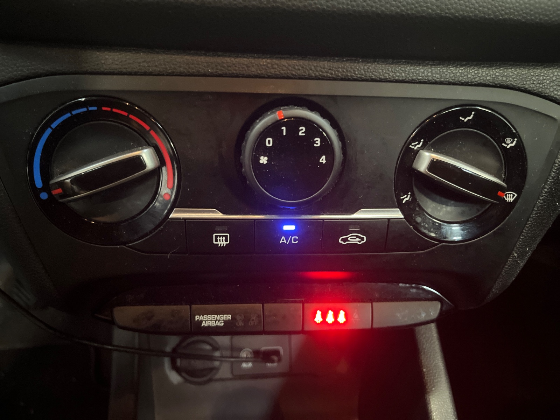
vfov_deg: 53.1
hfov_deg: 67.3
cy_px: 210
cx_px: 280
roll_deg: -2.5
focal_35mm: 26
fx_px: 421
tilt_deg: -28.7
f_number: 1.6
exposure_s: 1/14
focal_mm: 5.1
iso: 2000
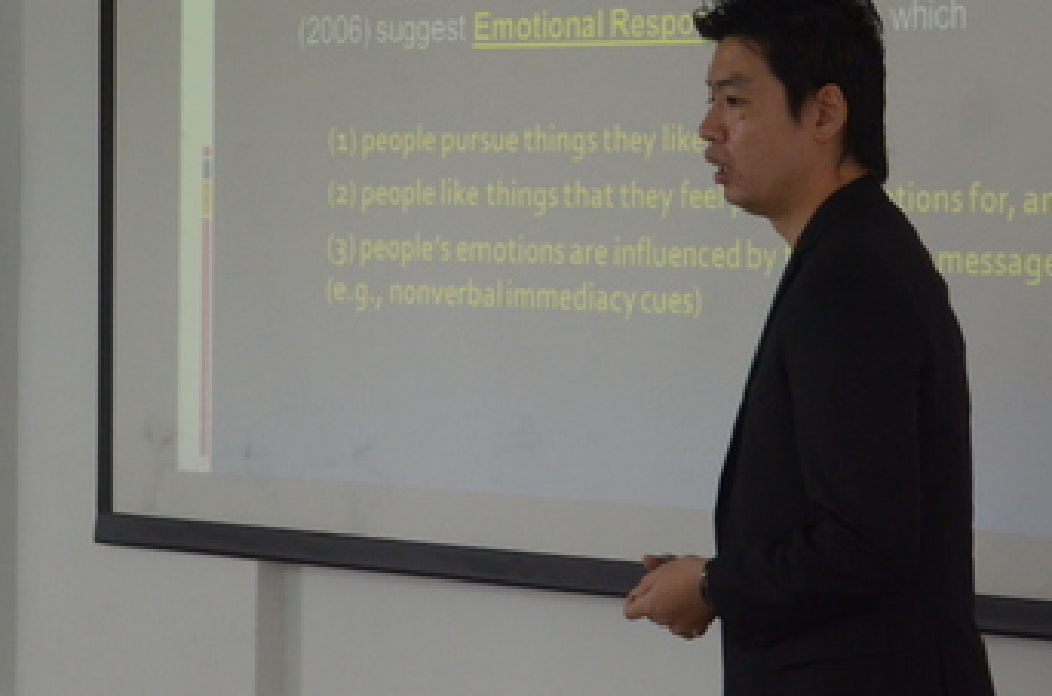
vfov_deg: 8.9
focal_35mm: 154
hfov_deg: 13.4
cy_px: 319
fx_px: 4488
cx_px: 650
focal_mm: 55
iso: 1600
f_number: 5.6
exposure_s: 1/60
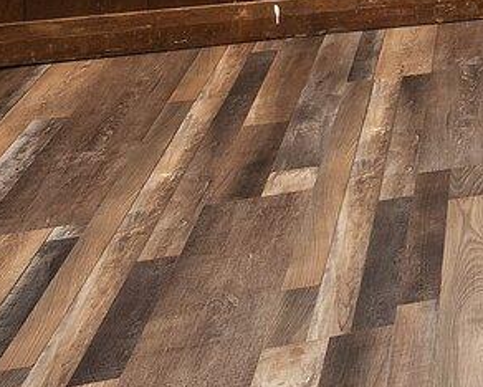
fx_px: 1316
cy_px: -388
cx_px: 1052
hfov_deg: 15.3
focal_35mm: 92
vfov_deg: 14.1
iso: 400
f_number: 8
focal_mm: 14
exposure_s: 1/8
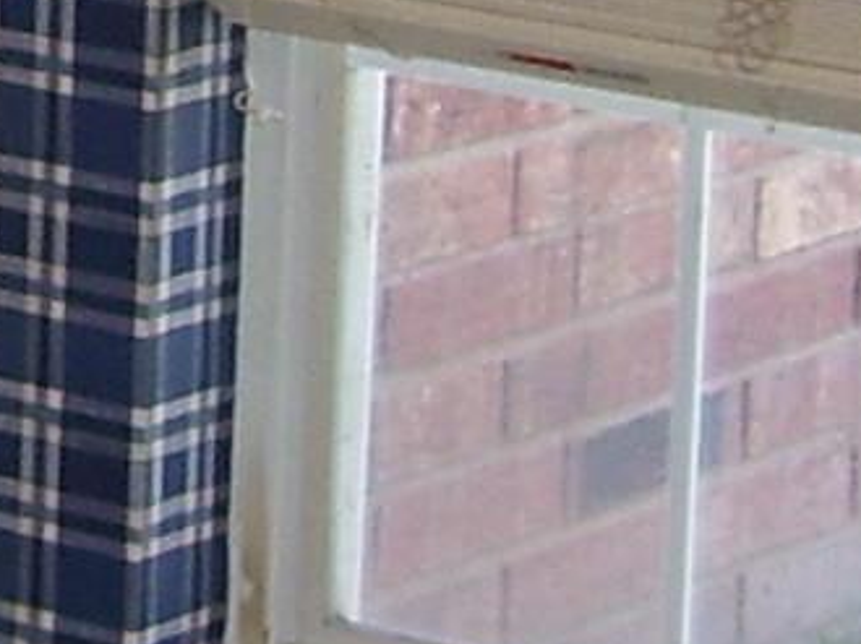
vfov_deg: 5.1
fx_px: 7183
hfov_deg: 6.7
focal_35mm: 289
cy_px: -563
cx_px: -749
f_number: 2.7
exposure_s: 1/60
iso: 80
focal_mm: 6
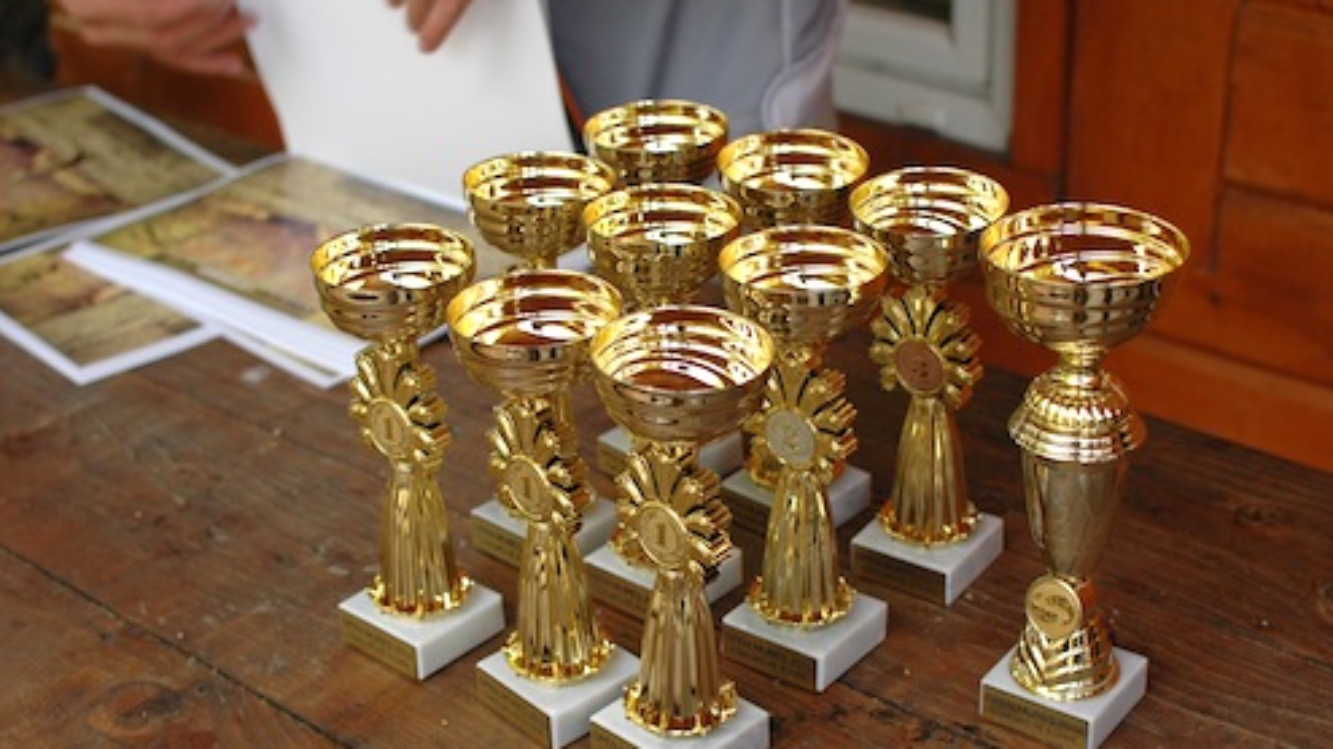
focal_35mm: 56
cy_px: 369
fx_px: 1962
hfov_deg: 37.5
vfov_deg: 21.6
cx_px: 671
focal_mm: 35
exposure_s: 1/100
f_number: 3.5
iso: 400
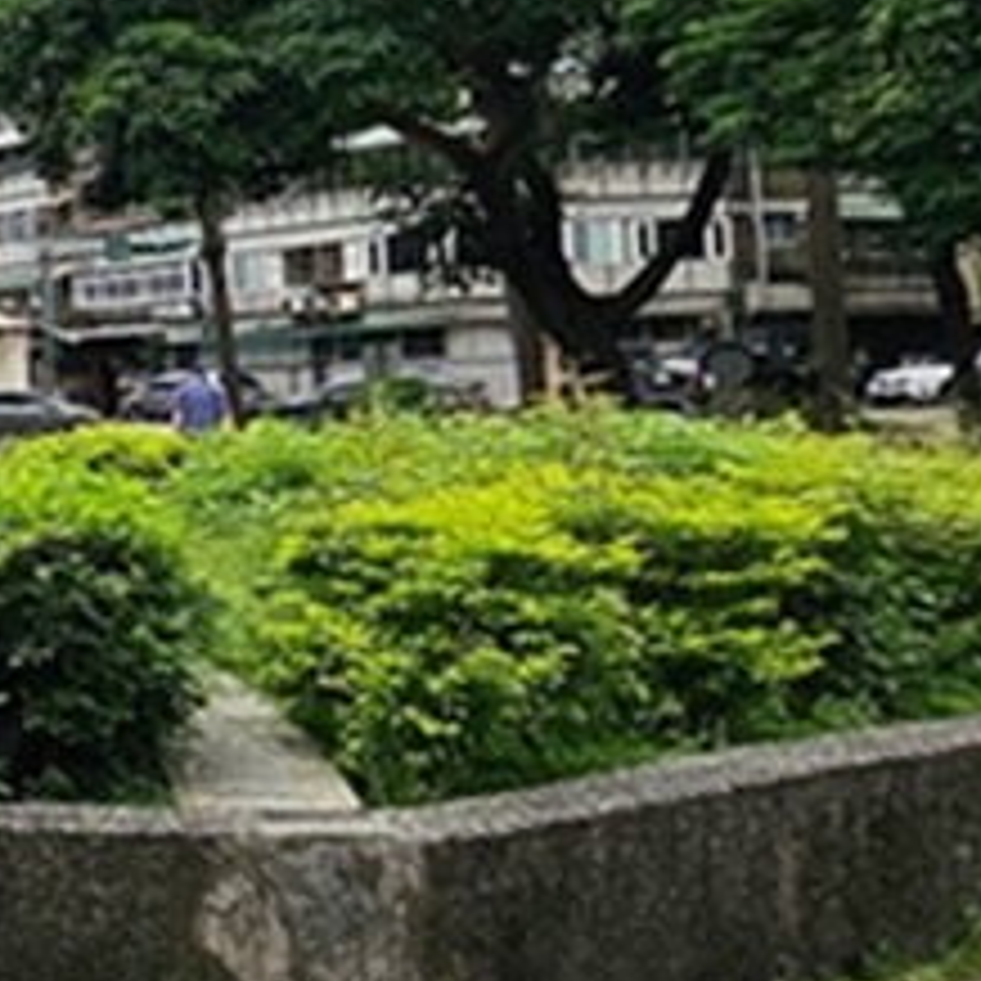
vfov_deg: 31.5
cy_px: 360
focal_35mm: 54
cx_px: -1094
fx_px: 1731
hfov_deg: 17.9
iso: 50
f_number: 2.2
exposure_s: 1/2643
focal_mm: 2.2
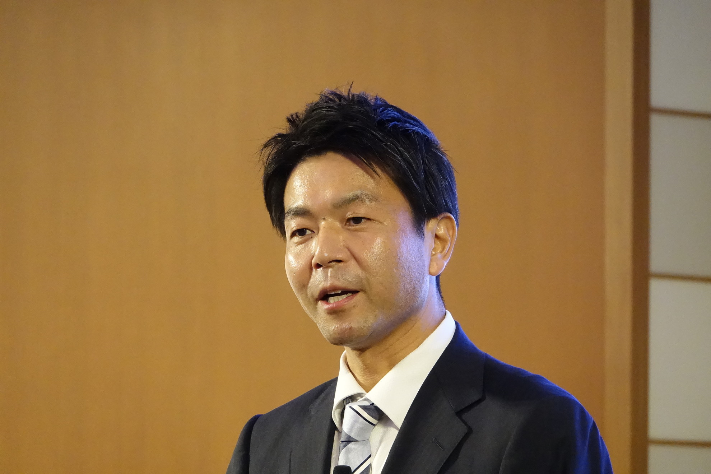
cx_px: 356
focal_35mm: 361
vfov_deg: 3.8
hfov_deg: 5.7
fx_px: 7129
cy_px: 237
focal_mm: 132.24
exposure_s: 1/250
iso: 5000
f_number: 4
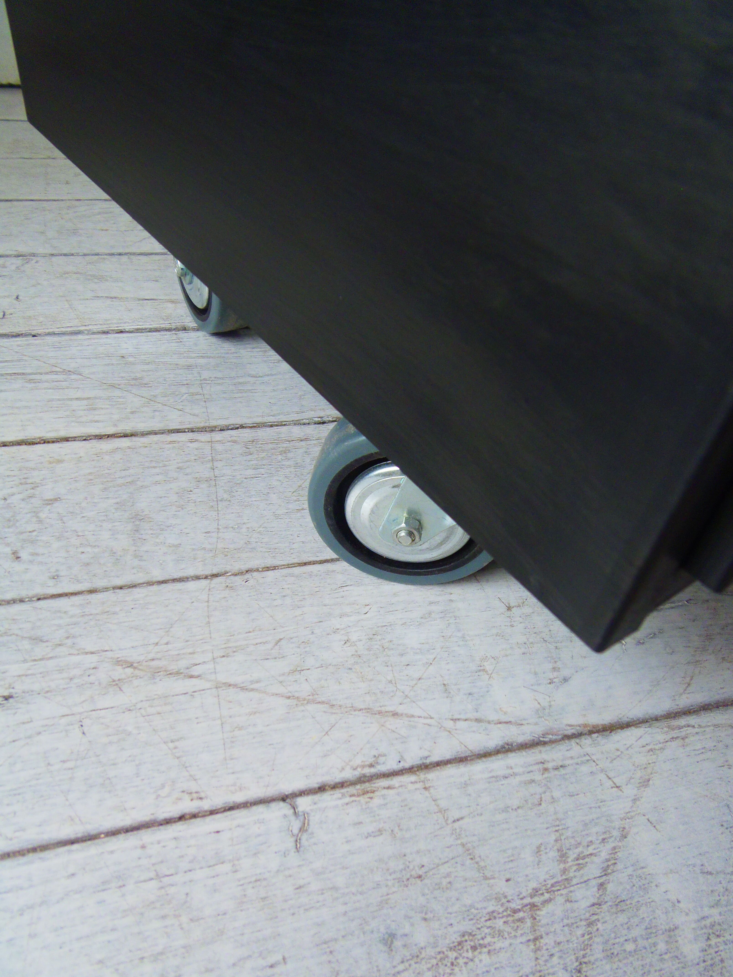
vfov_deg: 71.6
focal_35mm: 24
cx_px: 366
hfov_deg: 56.8
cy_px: 488
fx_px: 678
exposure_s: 1/30
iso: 125
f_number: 2.9
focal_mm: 4.3
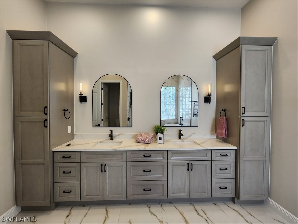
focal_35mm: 13
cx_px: 149
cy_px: 112
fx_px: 112
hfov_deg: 106.2
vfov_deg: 89.9
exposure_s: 1/60
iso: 64
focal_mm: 2.2
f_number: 2.2
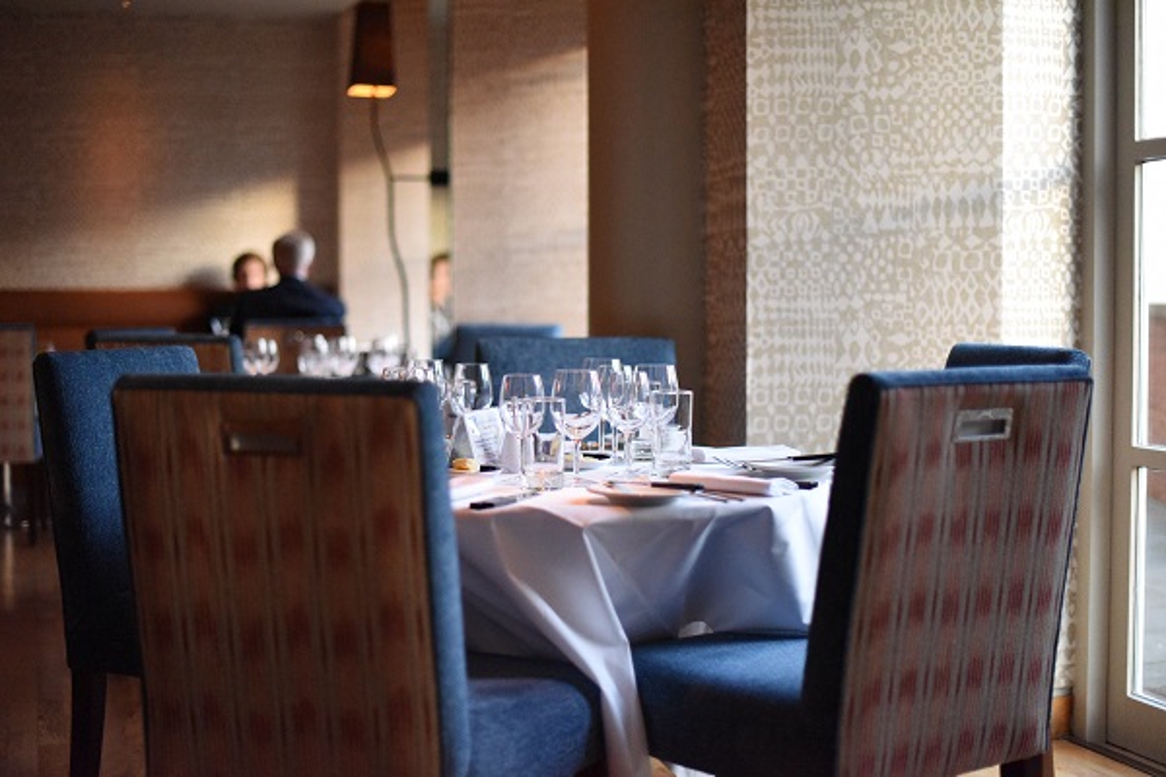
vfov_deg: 27.0
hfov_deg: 39.6
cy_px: 388
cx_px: 583
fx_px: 1619
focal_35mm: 50
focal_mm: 50
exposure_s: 1/1250
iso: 6400
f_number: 1.6
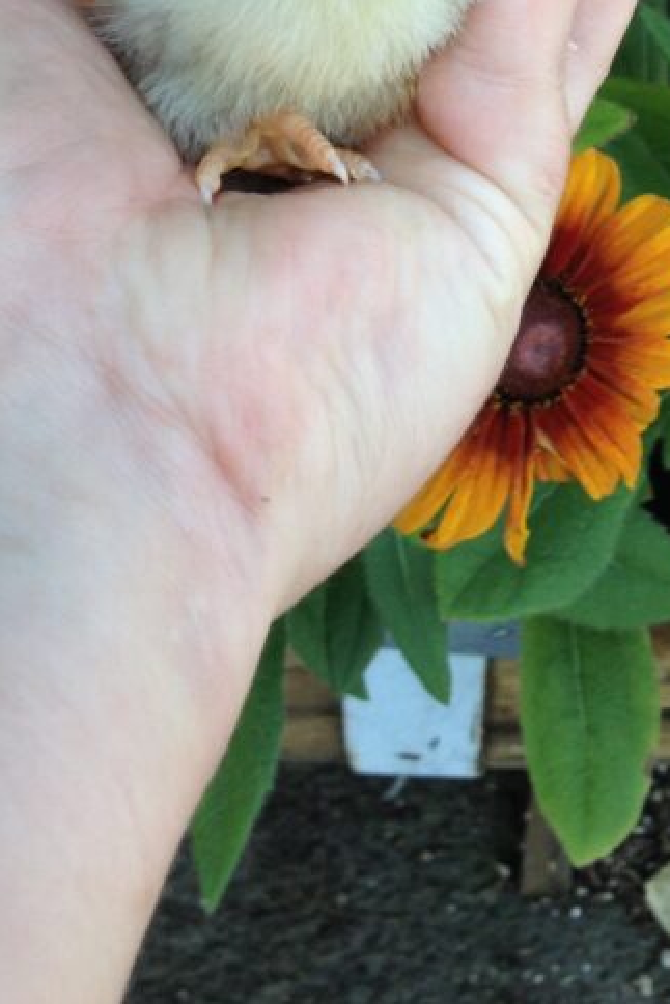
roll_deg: +0.8
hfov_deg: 17.5
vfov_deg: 24.9
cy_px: -37
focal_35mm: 77
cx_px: 560
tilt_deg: -41.9
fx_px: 2148
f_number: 2.4
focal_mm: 4.28
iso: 50
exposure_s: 1/260
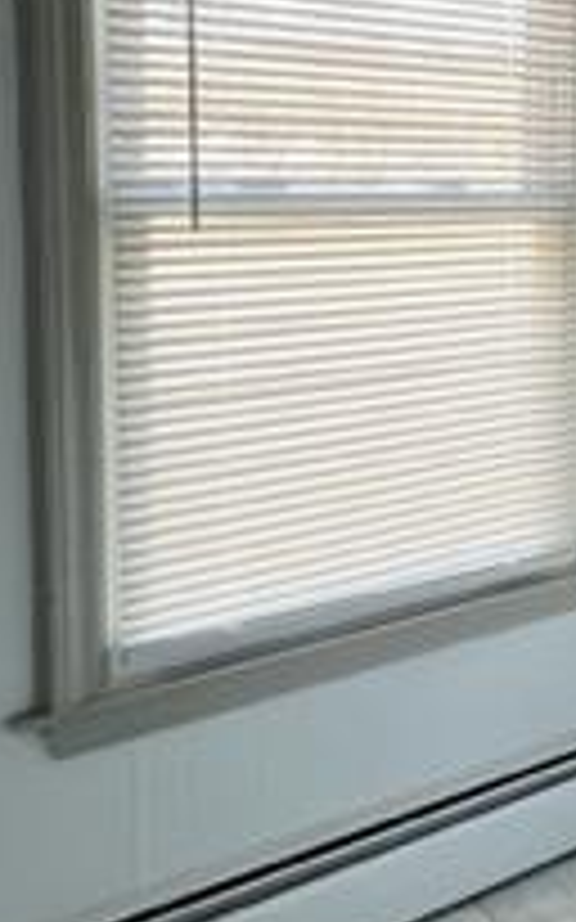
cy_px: 256
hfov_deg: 22.0
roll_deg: -2.3
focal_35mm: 43
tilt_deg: -5.0
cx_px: 963
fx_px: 1081
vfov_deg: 45.0
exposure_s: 1/99
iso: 100
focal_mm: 1.57
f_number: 1.8
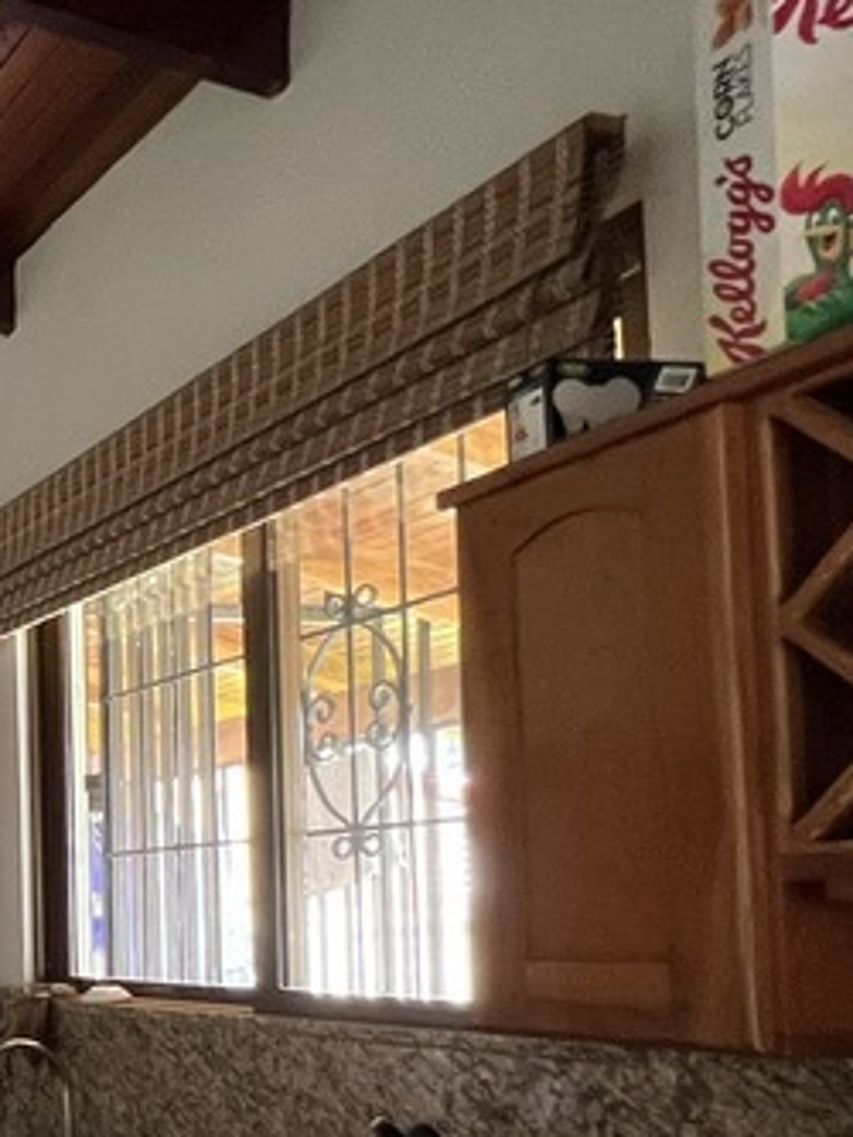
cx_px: -508
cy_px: 867
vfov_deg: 45.0
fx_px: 1313
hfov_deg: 24.9
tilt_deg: +3.0
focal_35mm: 40
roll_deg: +0.3
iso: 400
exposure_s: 1/60
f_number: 1.8
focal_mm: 1.57
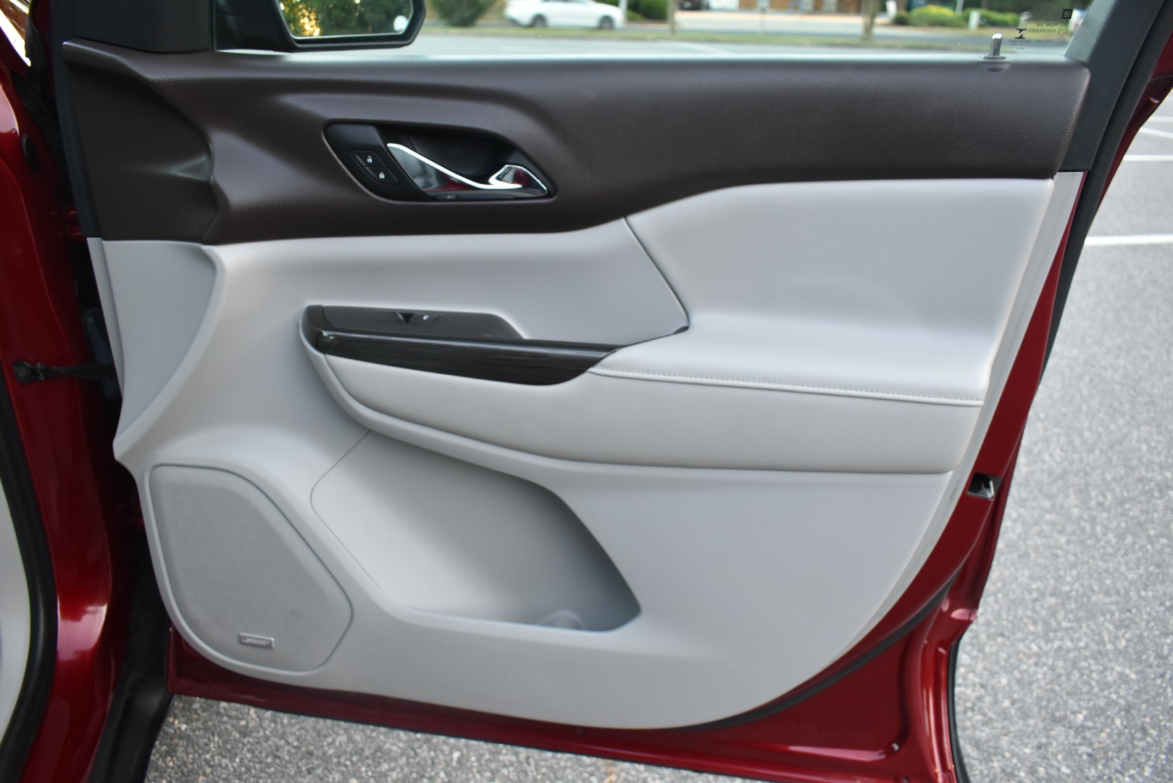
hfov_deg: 67.4
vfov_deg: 47.9
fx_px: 880
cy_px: 392
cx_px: 586
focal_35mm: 27
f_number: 4
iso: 560
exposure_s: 1/60
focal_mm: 18
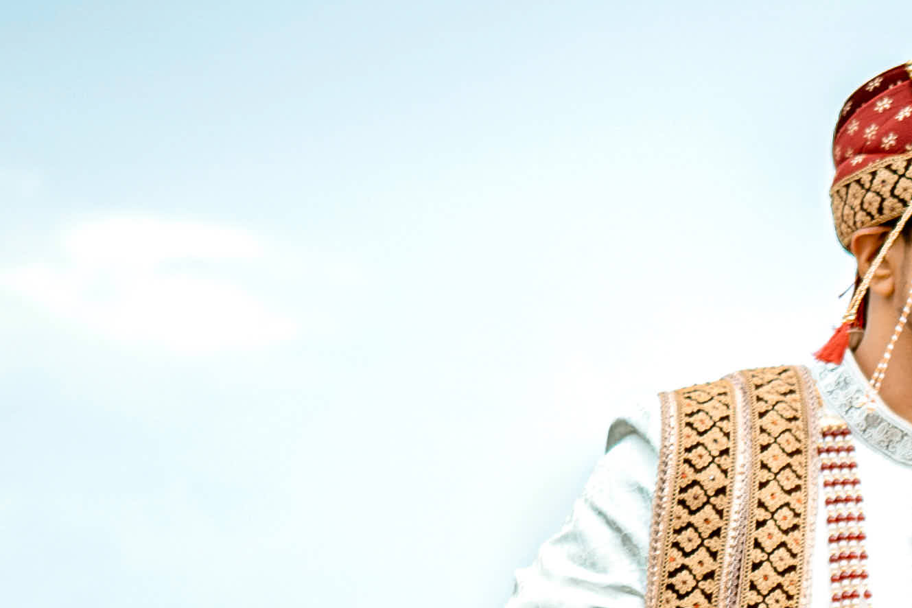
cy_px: 889
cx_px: 1455
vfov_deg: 8.5
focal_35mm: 158
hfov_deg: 12.3
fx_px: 4002
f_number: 1.4
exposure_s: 1/1000
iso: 100
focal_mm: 35
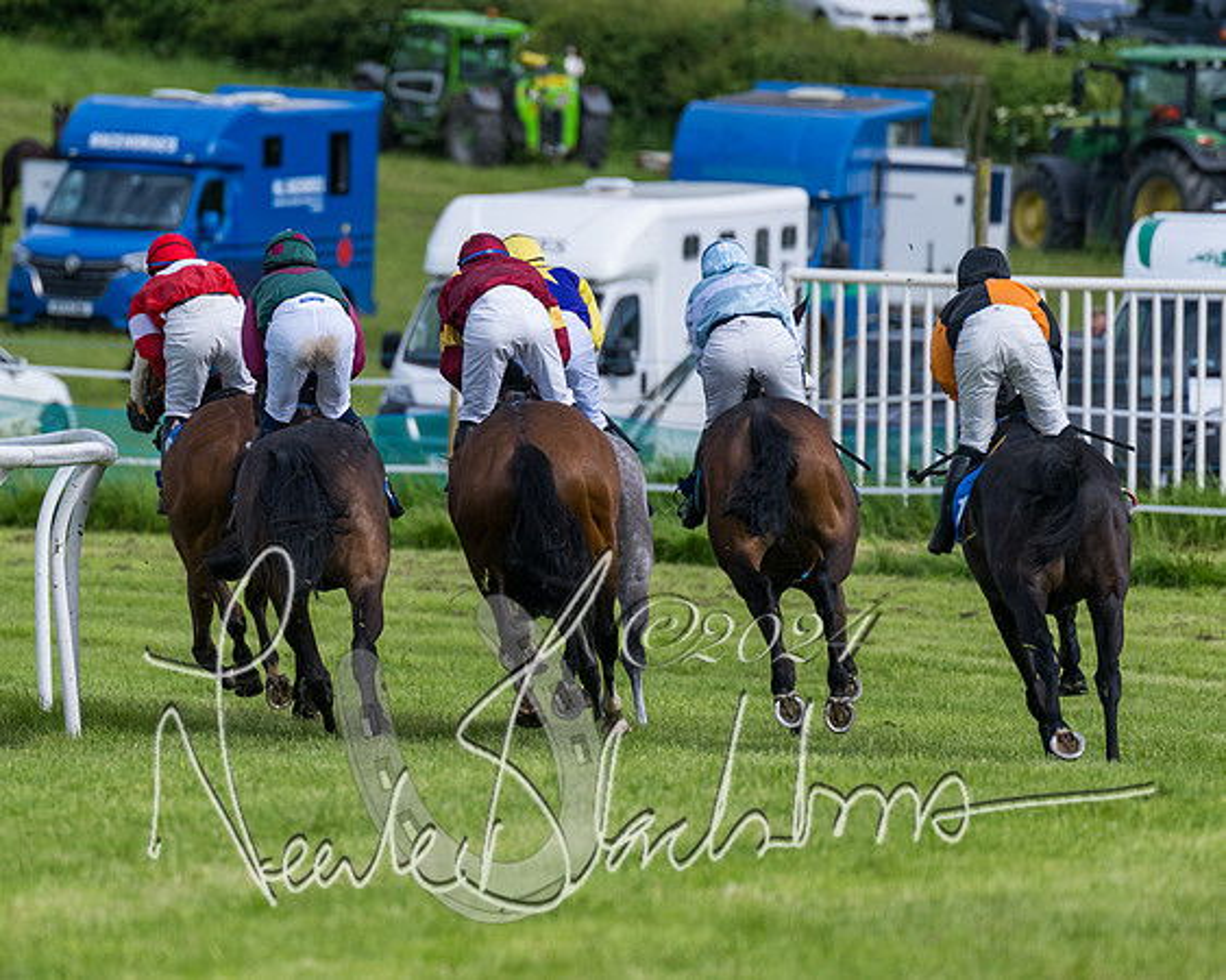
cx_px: 490
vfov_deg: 3.3
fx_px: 17164
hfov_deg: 4.1
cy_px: 490
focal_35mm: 473
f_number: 4
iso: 400
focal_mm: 280
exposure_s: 1/4000
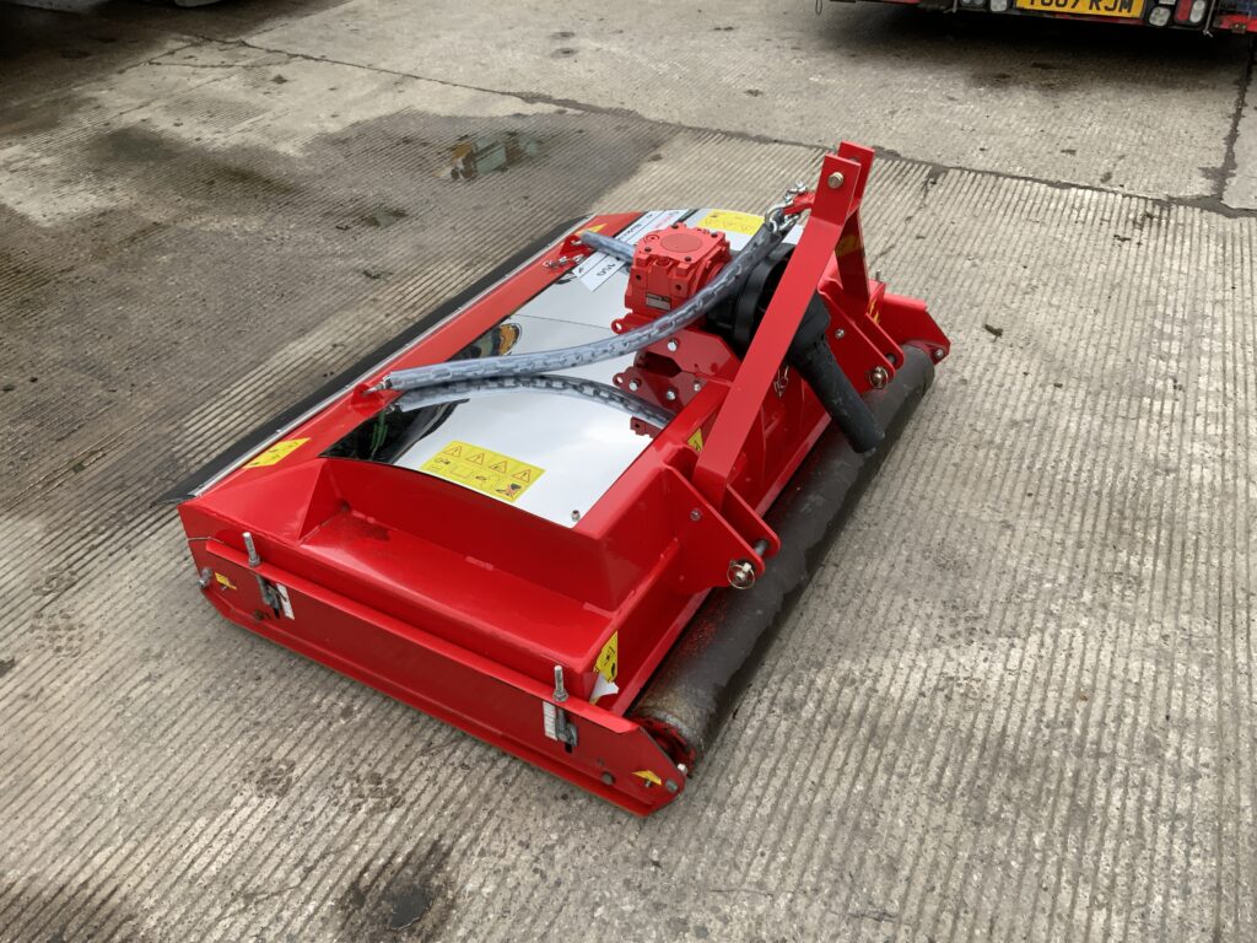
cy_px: 472
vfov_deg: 48.2
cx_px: 628
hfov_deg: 61.7
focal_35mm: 29
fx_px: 1053
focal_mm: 3
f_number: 1.8
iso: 16
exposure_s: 1/829
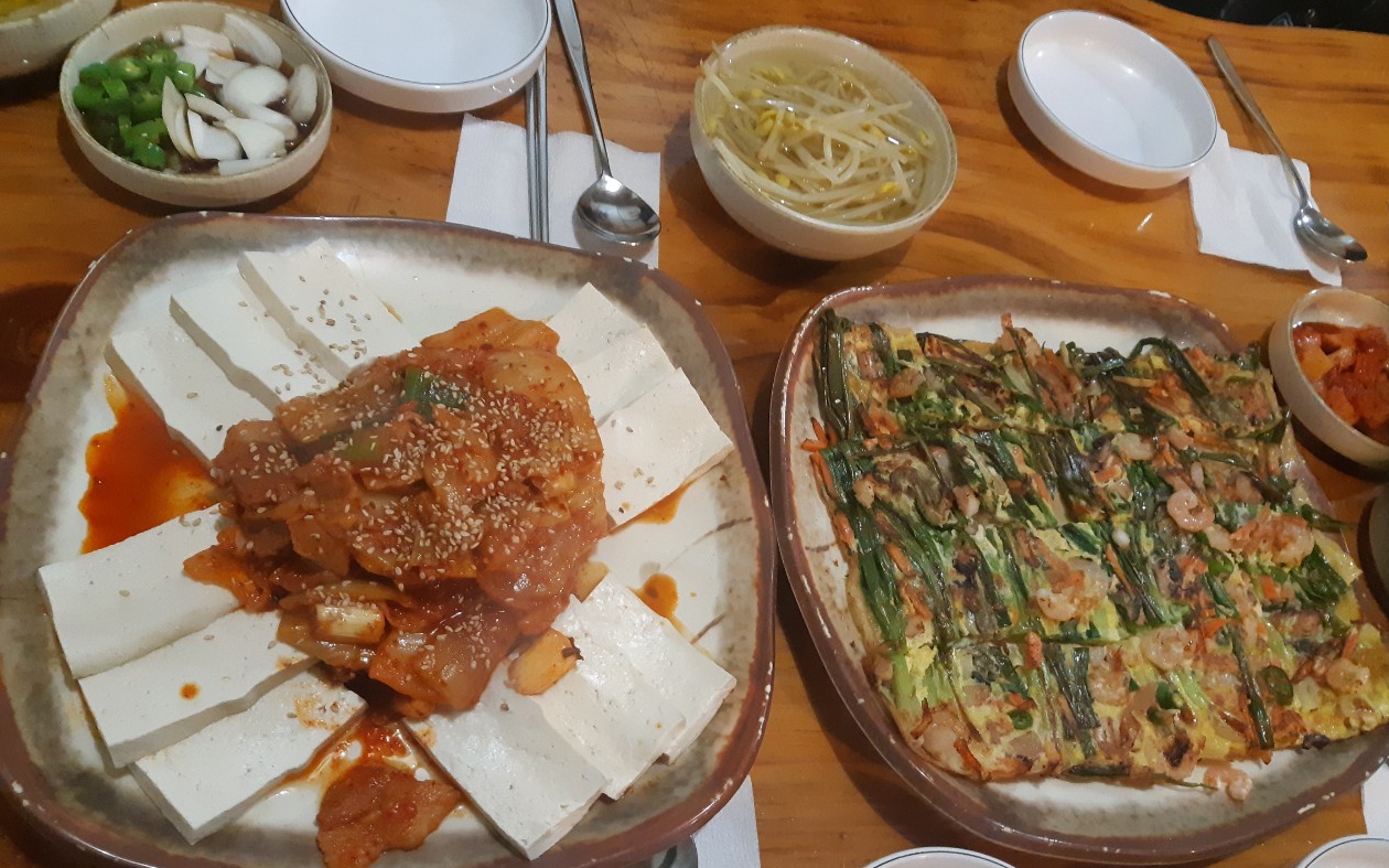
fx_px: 1060
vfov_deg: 44.4
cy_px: 499
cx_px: 704
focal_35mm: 28
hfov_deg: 66.5
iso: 400
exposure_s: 1/24
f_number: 1.7
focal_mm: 3.93
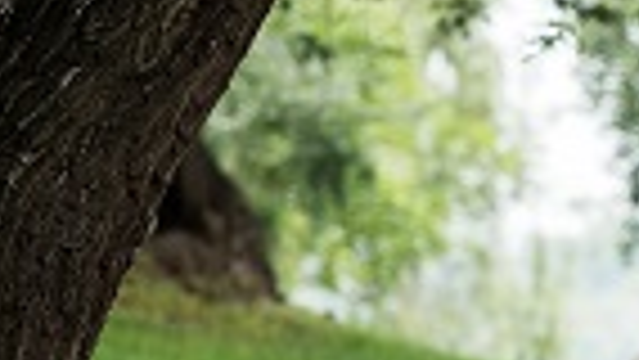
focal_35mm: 562
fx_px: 9526
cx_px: 1145
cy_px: 320
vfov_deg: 2.2
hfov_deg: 3.8
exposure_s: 1/800
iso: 250
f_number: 3.5
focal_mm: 145
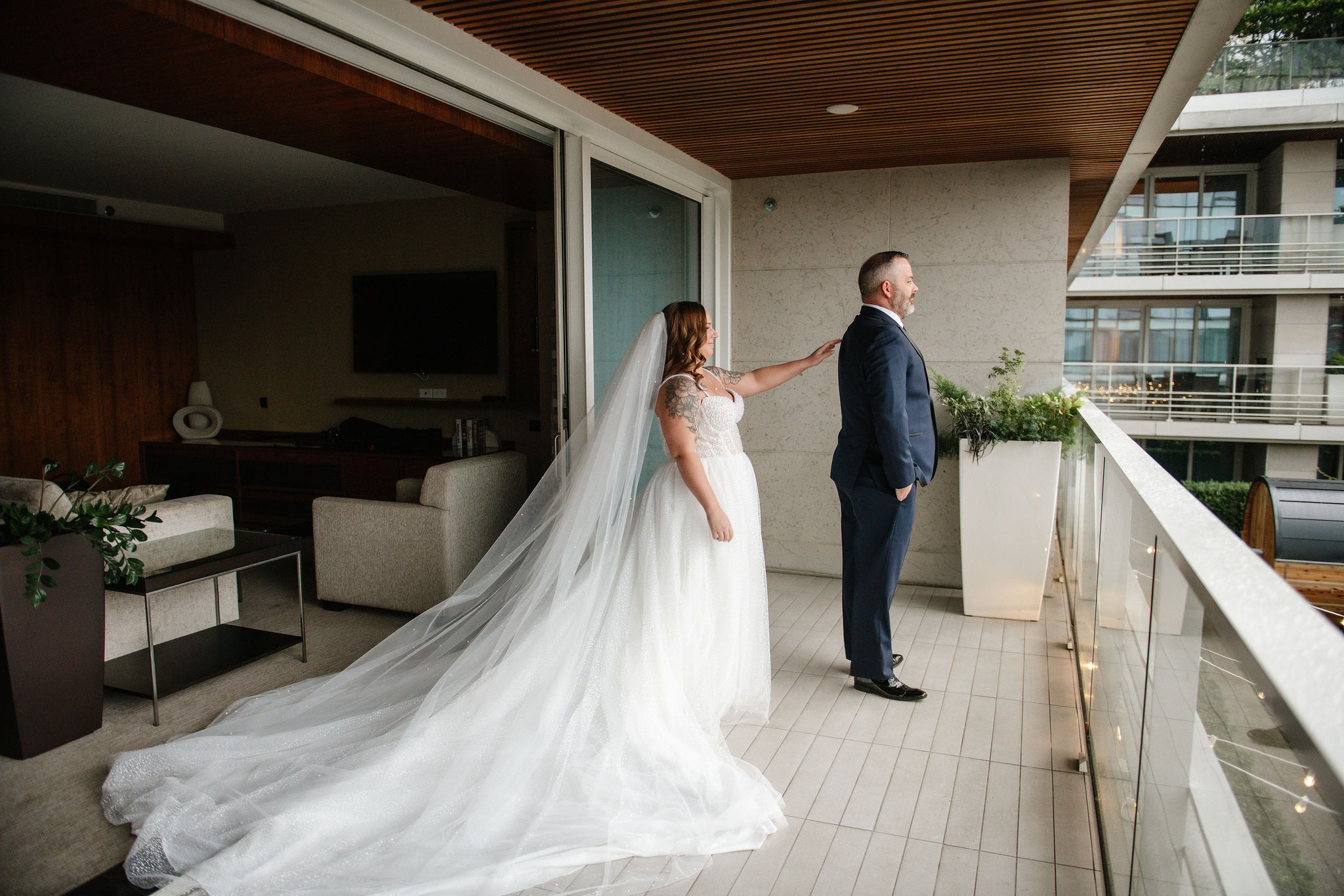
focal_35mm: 24
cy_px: 448
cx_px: 672
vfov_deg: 53.1
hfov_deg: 73.7
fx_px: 896
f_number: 2.8
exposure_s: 1/320
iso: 1600
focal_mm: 24
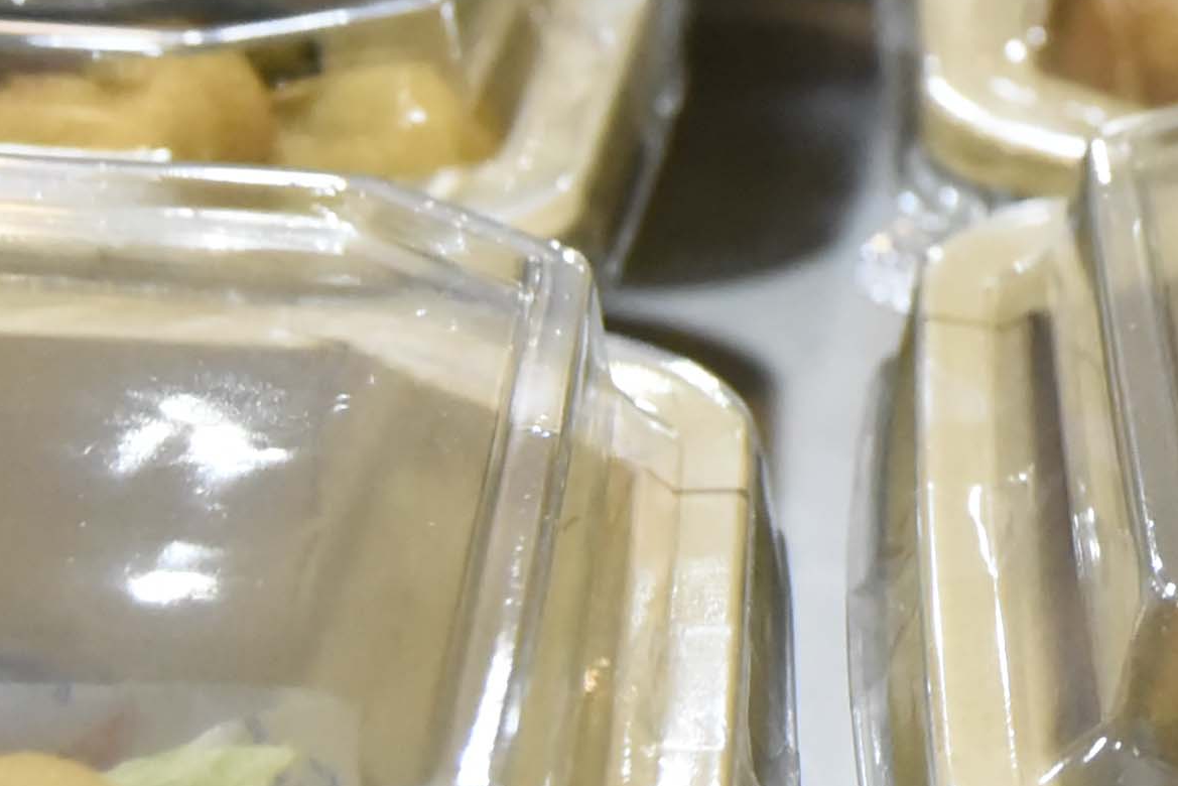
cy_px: 43
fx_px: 5727
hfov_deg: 11.5
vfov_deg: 7.8
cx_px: 1494
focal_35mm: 175
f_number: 6.3
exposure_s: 1/160
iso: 6400
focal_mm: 34
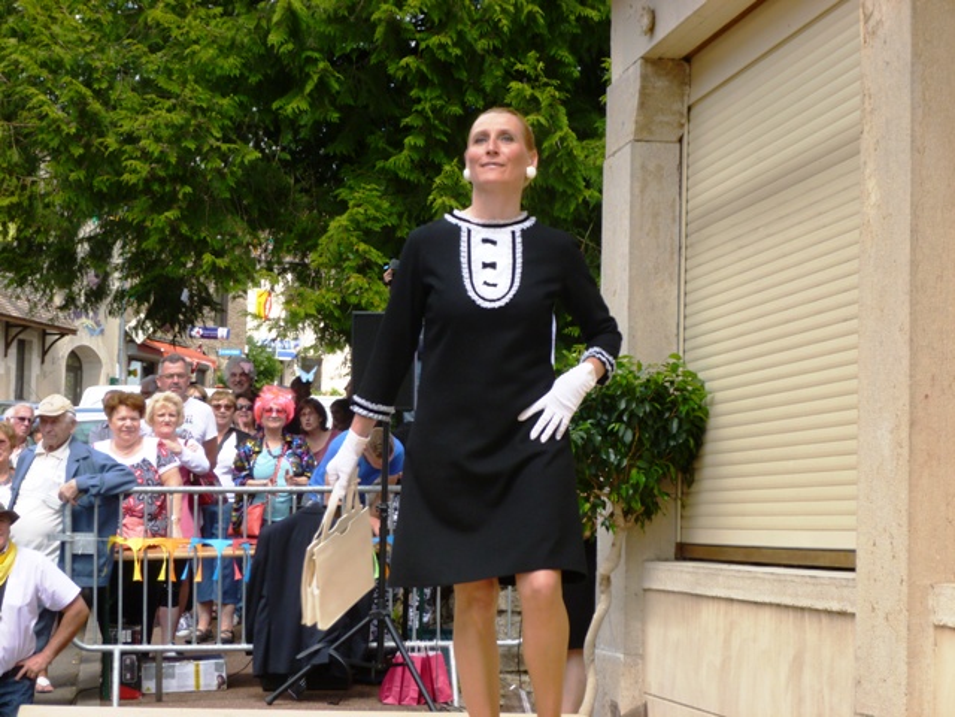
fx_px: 2373
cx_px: 478
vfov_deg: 17.2
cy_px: 358
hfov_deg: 22.8
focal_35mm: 86
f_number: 5
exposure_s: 1/200
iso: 100
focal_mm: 15.3
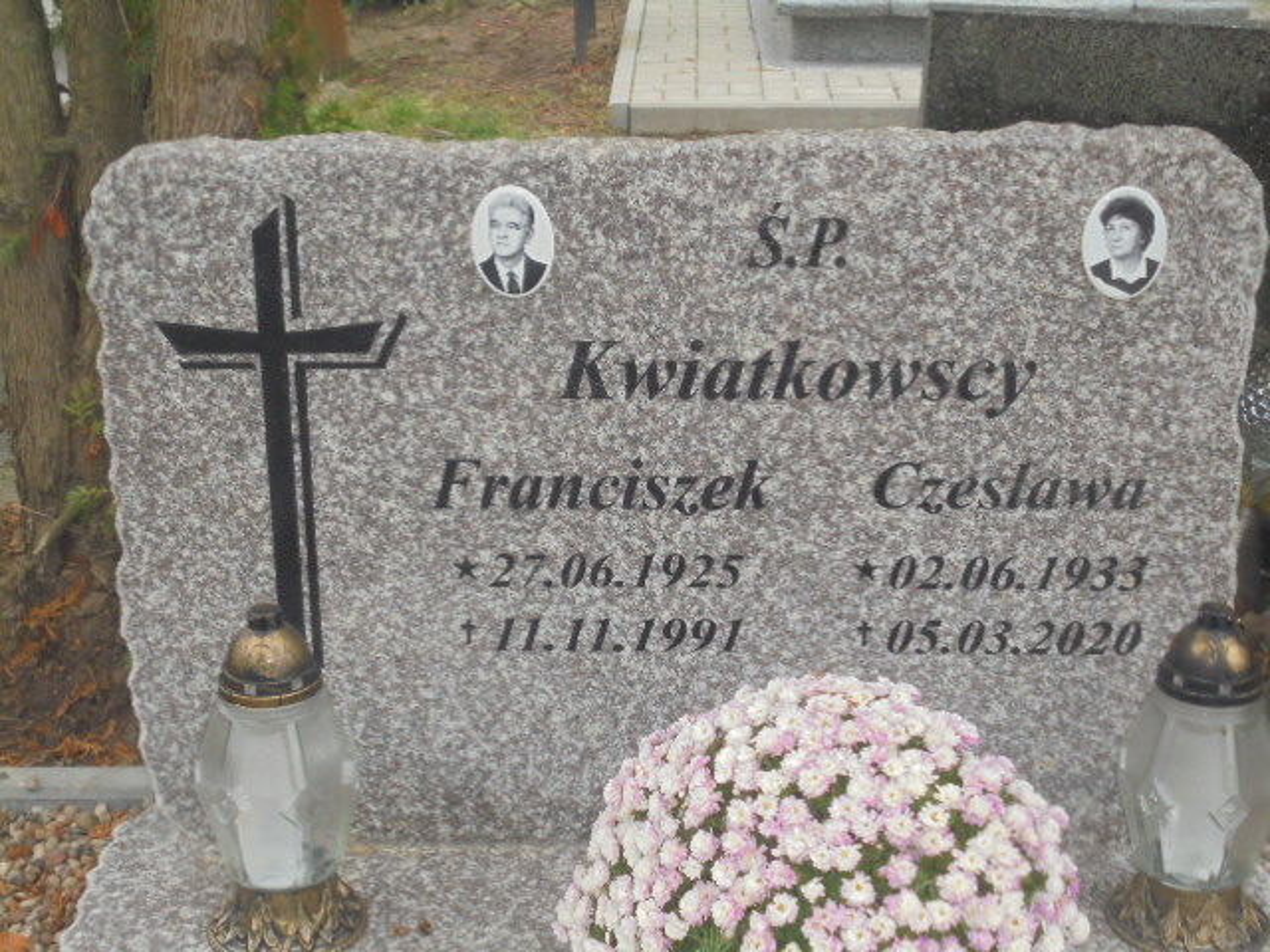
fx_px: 2055
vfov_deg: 26.1
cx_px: 635
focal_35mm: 56
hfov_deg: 34.3
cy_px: 476
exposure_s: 1/30
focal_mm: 10.1
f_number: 5.2
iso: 250
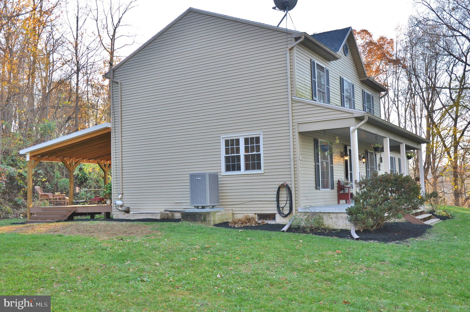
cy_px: 156
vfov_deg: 36.8
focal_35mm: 36
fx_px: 469
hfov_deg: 53.2
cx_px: 235
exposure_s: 1/100
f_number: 5.6
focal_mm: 24
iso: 200
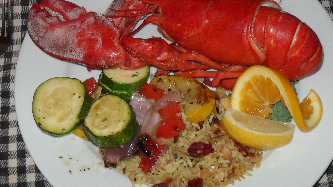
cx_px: 179
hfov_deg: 32.8
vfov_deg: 18.7
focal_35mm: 64
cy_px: 40
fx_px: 565
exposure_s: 1/45
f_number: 2.8
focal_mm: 6.2
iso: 200
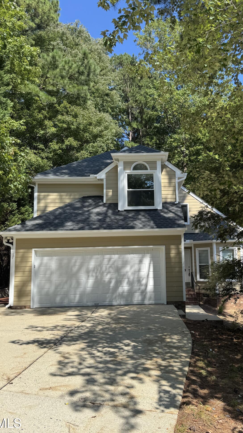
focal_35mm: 27
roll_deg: +1.4
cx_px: 153
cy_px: 220
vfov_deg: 69.9
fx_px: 309
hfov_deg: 42.5
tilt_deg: +6.1
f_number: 1.78
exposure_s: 1/2174
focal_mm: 6.76
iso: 80
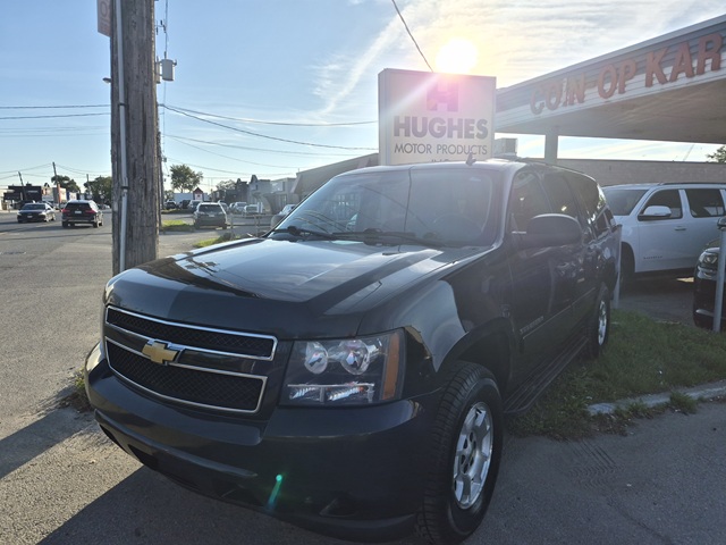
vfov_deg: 58.9
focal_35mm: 23
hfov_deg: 73.9
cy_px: 272
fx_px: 482
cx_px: 363
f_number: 1.8
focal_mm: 5.4
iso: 50
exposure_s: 1/7696
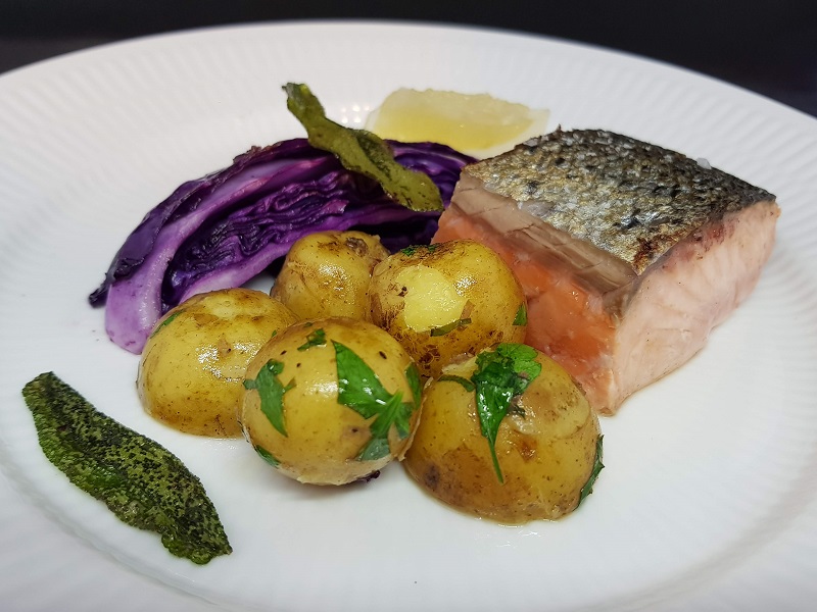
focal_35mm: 26
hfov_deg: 67.3
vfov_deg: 53.1
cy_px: 306
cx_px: 408
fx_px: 614
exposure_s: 1/50
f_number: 1.7
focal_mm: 4.2
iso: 80
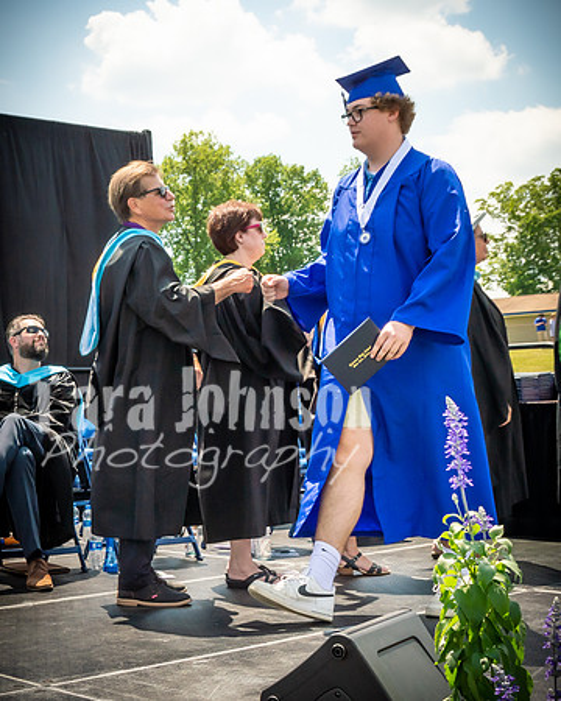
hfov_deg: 25.0
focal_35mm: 59
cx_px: 53
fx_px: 1224
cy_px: 381
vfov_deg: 31.9
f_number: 7.1
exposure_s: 1/800
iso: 200
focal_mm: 20
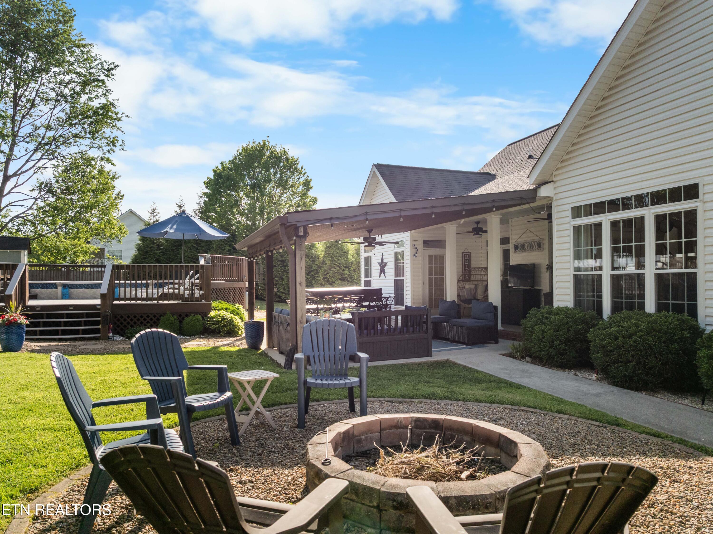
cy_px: 267
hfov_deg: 71.6
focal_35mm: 24
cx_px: 356
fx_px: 494
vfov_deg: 56.8
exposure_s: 1/120
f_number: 2.8
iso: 230
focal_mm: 12.29
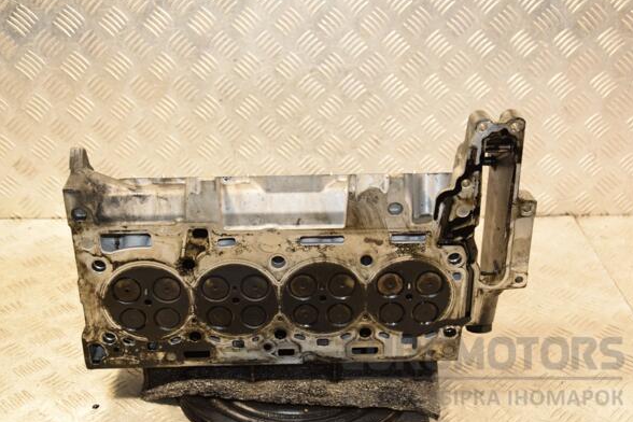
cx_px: 322
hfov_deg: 38.2
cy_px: 210
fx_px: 914
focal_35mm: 52
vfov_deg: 26.0
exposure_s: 1/100
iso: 800
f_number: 5
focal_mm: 34
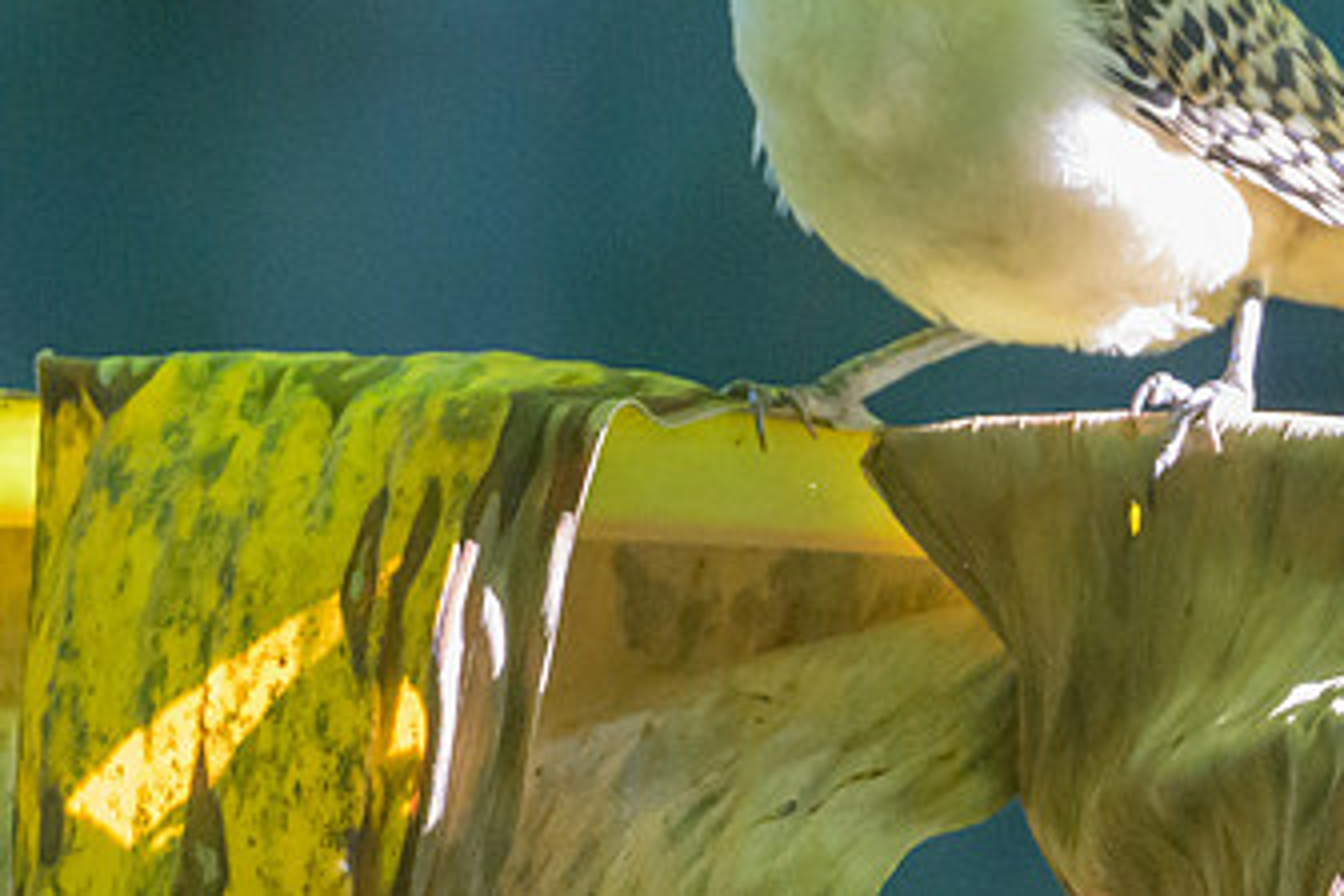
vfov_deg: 0.7
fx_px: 70144
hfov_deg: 1.1
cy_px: -66
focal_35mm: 1879
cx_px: 849
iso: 8000
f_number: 5.6
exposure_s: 1/2000
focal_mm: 500
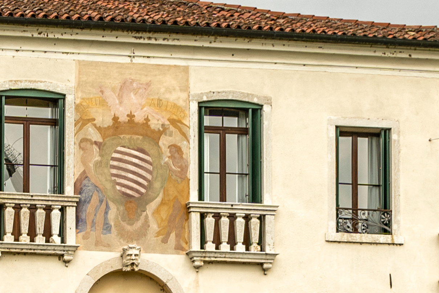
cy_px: 203
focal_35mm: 194
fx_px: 2366
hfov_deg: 10.6
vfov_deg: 7.1
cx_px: 183
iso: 125
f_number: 9
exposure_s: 1/60
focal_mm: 39
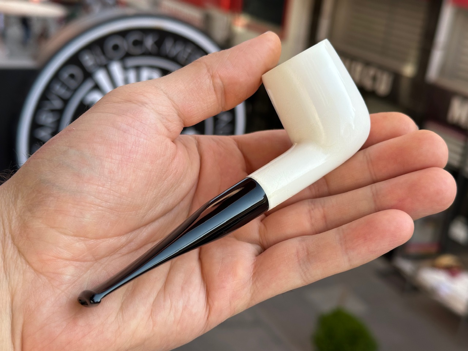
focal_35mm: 48
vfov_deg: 30.3
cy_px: 176
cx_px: 234
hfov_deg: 39.7
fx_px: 649
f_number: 1.78
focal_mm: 6.86
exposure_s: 1/709
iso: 64
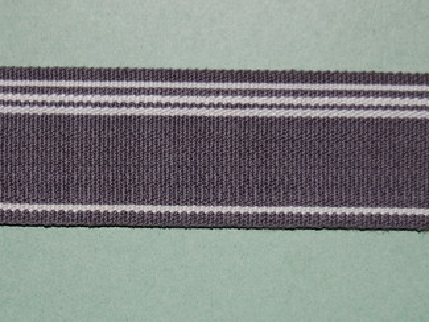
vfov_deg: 12.2
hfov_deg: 16.2
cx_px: 193
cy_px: 156
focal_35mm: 122
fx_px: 1509
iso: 400
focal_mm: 55
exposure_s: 1/60
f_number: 5.6
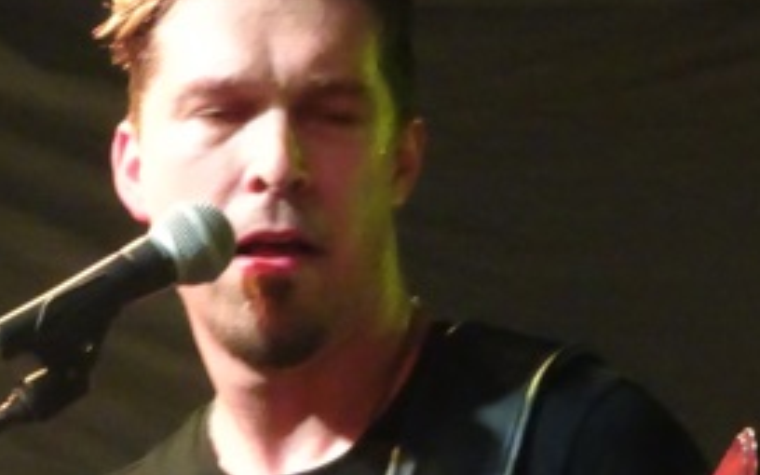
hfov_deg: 3.4
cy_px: 355
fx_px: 12987
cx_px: 226
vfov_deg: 2.1
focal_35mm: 627
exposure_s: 1/40
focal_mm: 42.14
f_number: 7.1
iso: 2500
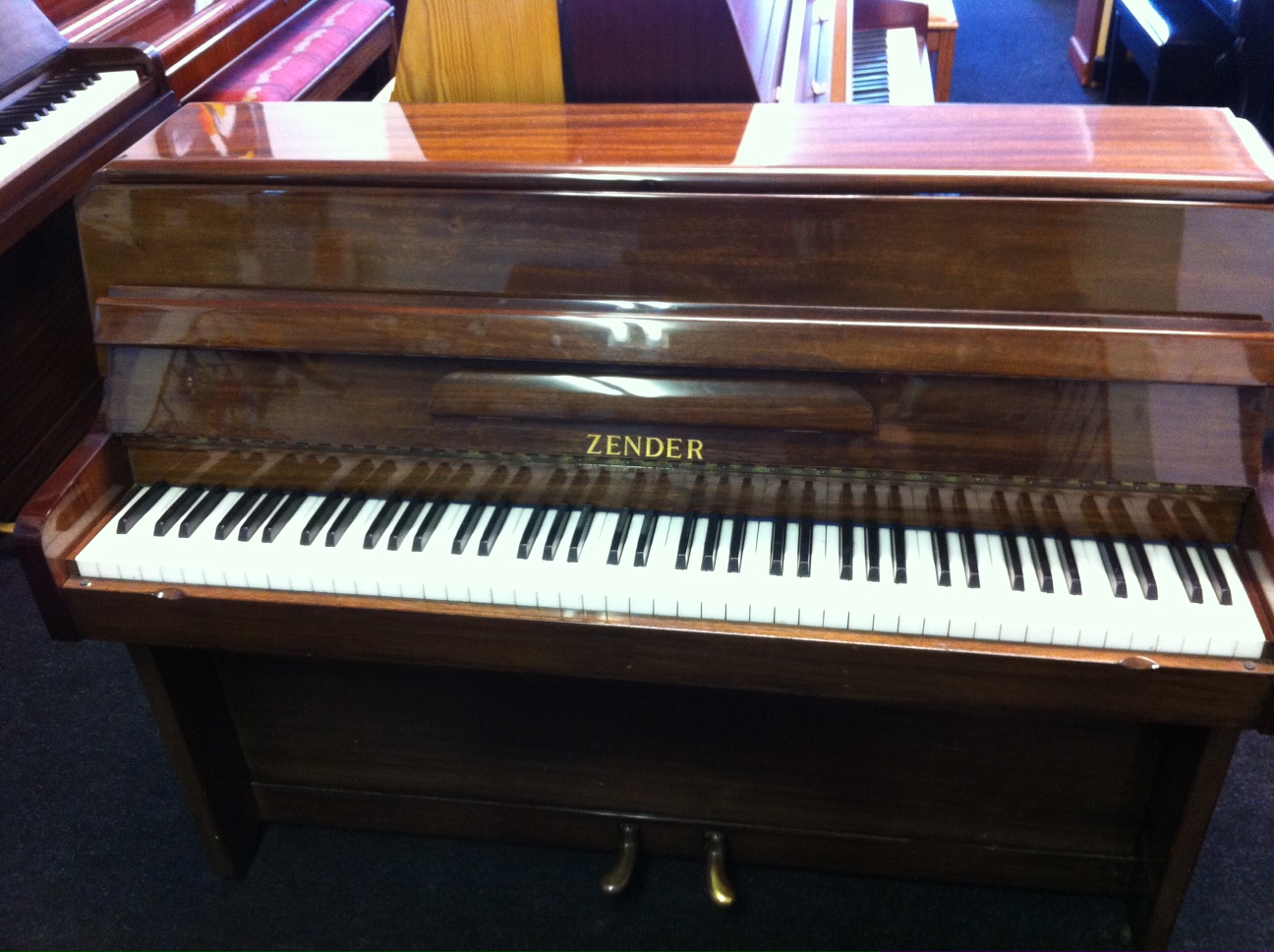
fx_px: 1286
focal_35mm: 35
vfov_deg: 40.6
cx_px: 637
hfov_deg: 52.7
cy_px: 476
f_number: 2.8
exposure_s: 1/15
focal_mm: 3.85
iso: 250
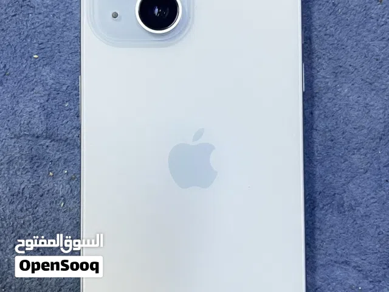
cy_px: 146
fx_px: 292
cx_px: 194
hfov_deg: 67.3
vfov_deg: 53.1
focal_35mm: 26
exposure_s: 1/50
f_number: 1.6
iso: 400
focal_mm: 5.1
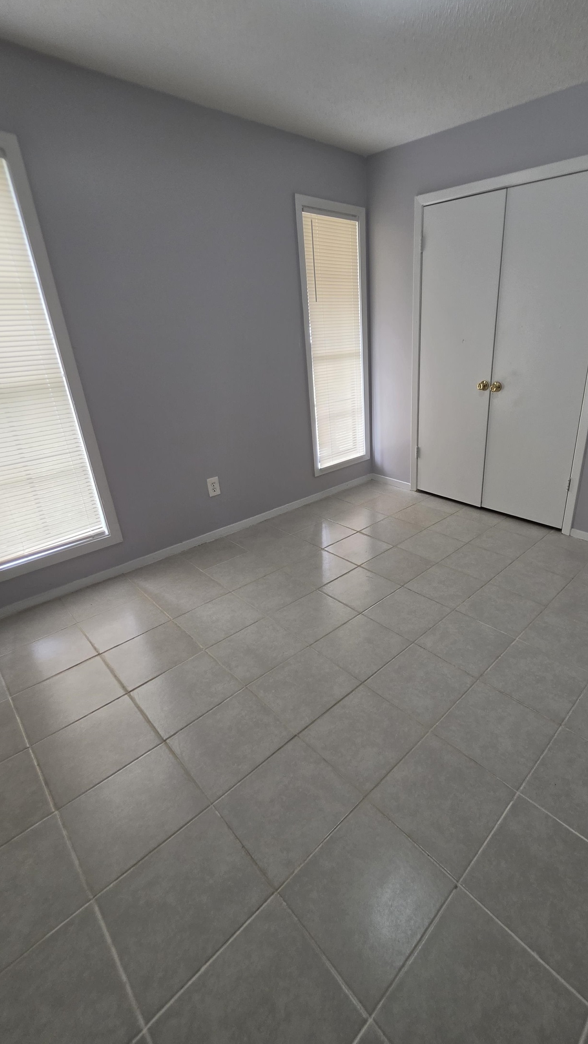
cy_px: 516
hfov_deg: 69.0
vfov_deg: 103.0
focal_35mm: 15
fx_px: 416
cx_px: 380
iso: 125
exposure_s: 1/120
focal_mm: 2.2
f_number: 1.9
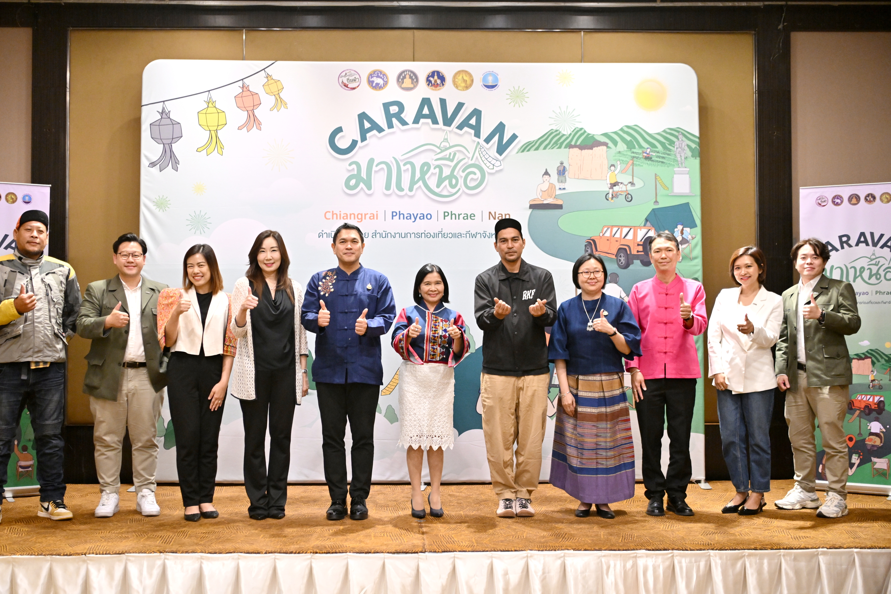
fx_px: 1064
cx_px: 423
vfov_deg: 31.2
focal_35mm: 43
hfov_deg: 45.4
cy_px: 300
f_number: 2.8
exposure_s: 1/125
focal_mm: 40
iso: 3200
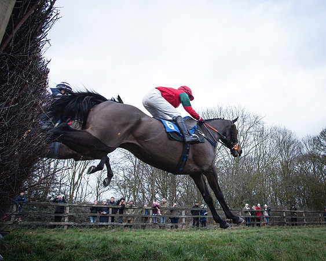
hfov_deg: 60.9
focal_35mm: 28
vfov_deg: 50.8
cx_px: 198
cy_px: 116
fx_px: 274
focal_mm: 19
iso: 2000
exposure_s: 1/1000
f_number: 7.1
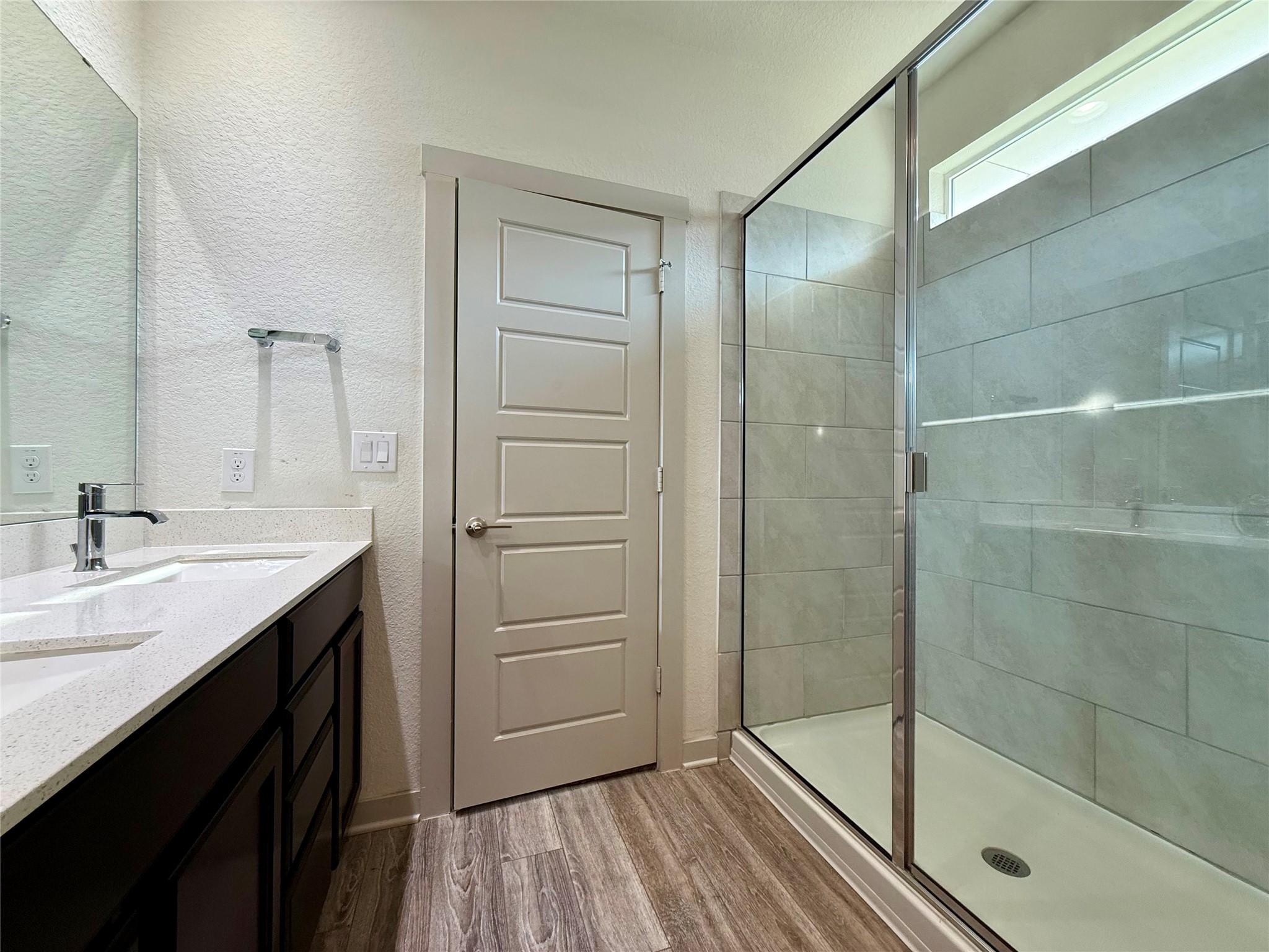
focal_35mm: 14
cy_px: 476
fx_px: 513
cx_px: 634
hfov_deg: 102.1
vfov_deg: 85.7
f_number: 2.2
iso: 160
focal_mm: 2.22
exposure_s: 1/120
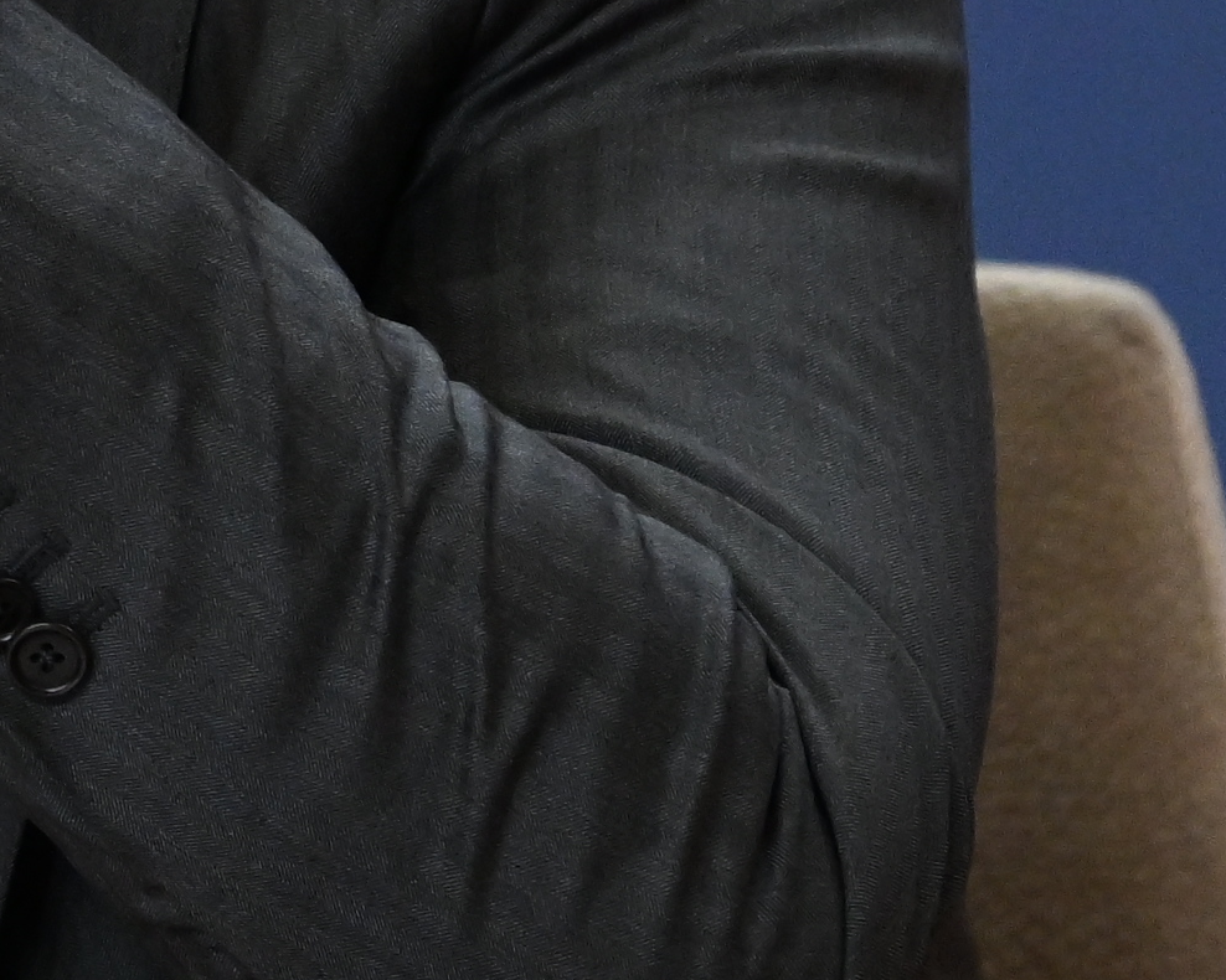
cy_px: -285
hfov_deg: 1.7
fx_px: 41683
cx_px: -975
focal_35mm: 1149
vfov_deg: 1.3
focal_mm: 200
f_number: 4
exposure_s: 1/400
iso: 3200
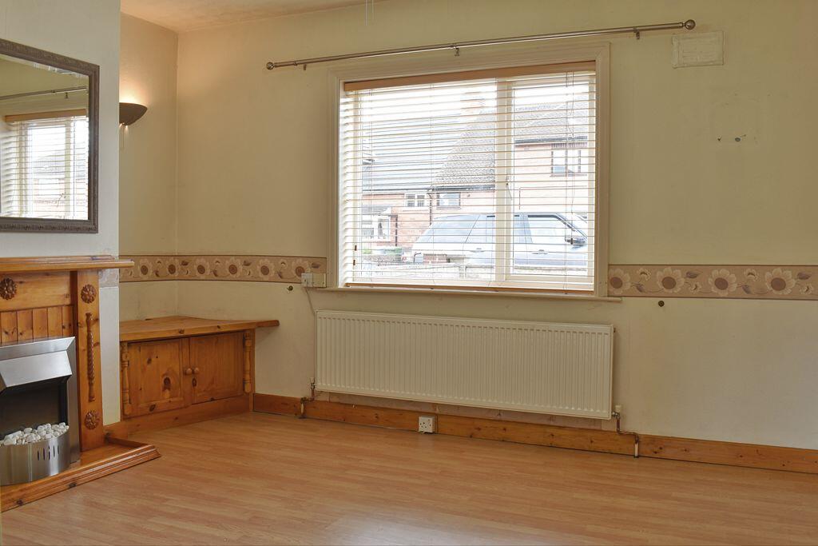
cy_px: 273
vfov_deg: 41.7
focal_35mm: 32
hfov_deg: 59.5
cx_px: 409
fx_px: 716
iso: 100
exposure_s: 1/5
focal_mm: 21
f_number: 13
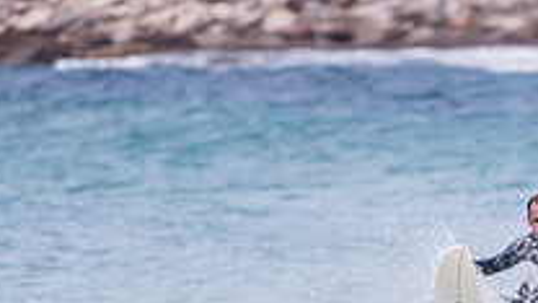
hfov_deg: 1.5
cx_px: 481
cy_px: 395
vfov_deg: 0.8
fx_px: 20885
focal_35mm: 1464
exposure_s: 1/1250
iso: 450
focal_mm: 500
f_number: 5.6
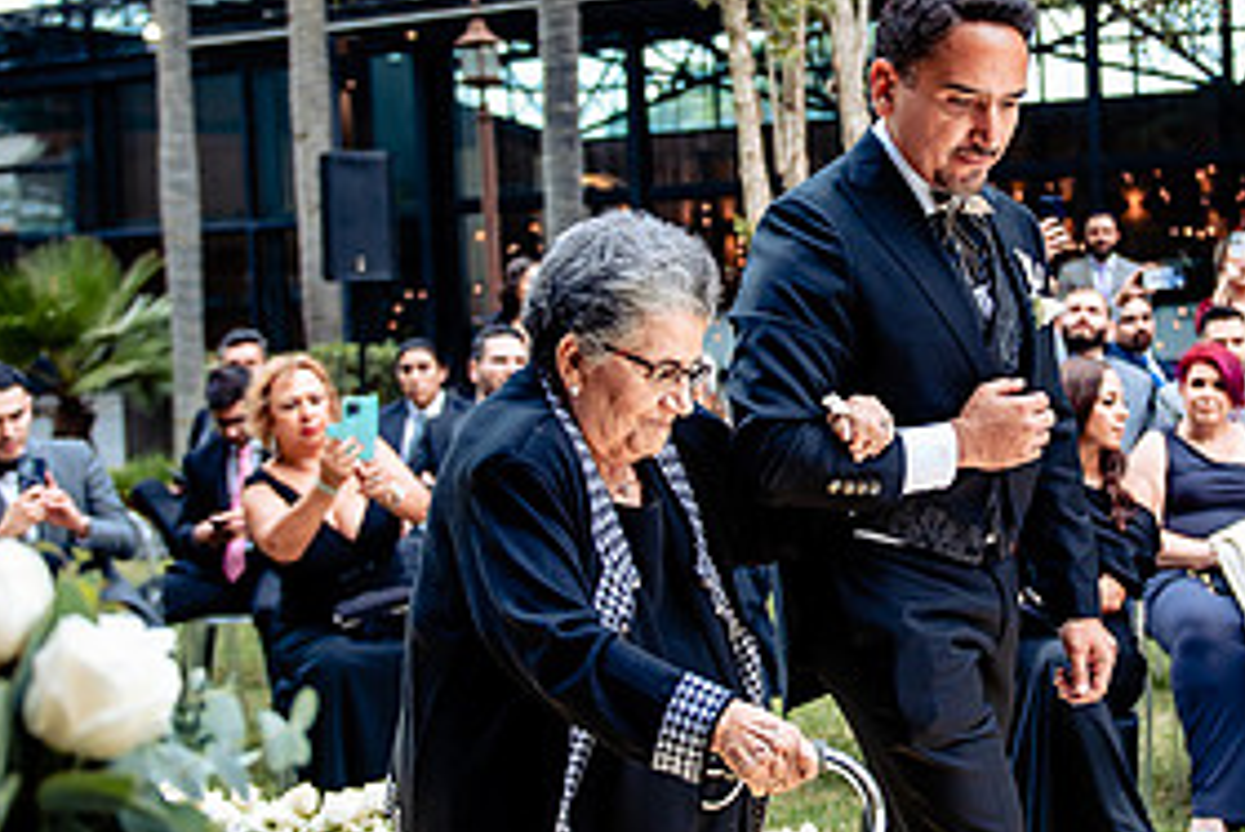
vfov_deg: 22.6
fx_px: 2076
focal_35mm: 60
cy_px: 318
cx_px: 872
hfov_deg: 33.0
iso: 320
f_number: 2.8
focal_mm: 29
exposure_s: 1/160
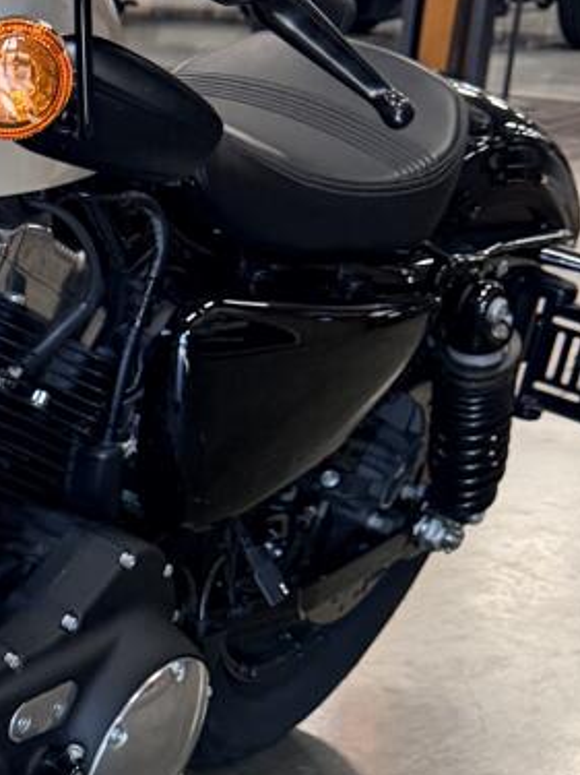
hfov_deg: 14.2
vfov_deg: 20.1
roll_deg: -1.3
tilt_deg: -21.1
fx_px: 2146
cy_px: 682
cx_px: -346
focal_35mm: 96
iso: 400
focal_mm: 6.76
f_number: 1.78
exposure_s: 1/120
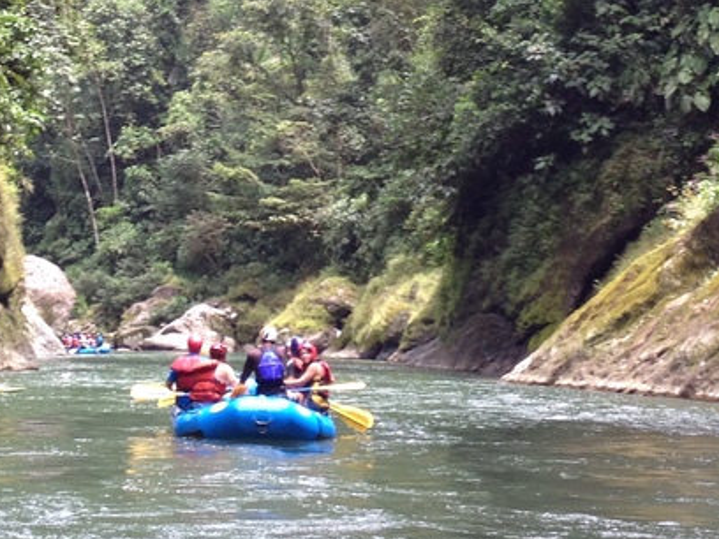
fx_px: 2139
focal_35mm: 103
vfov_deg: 14.1
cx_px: 271
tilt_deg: +6.5
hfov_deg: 19.0
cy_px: -39
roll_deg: -0.4
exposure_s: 1/220
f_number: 2.4
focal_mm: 4.28
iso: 50
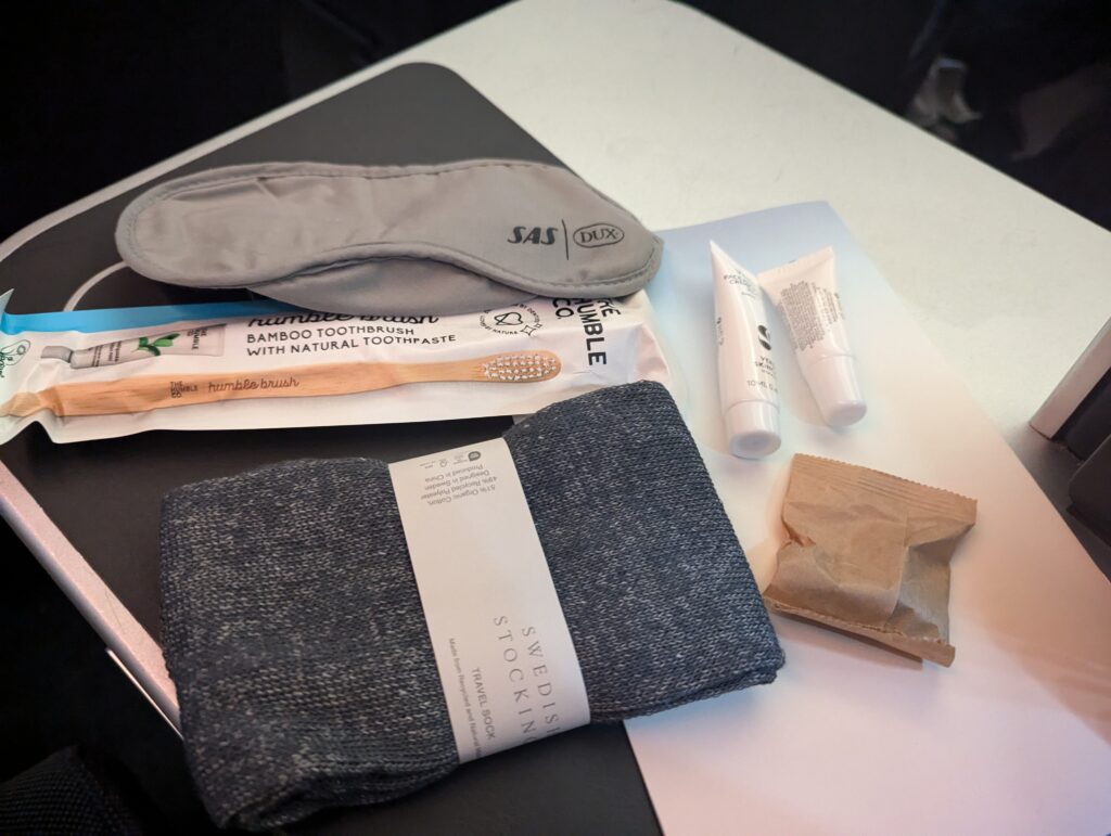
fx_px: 771
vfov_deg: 56.9
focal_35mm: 24
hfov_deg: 71.5
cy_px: 418
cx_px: 556
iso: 2623
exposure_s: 1/38.6
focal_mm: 6.81
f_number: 1.85
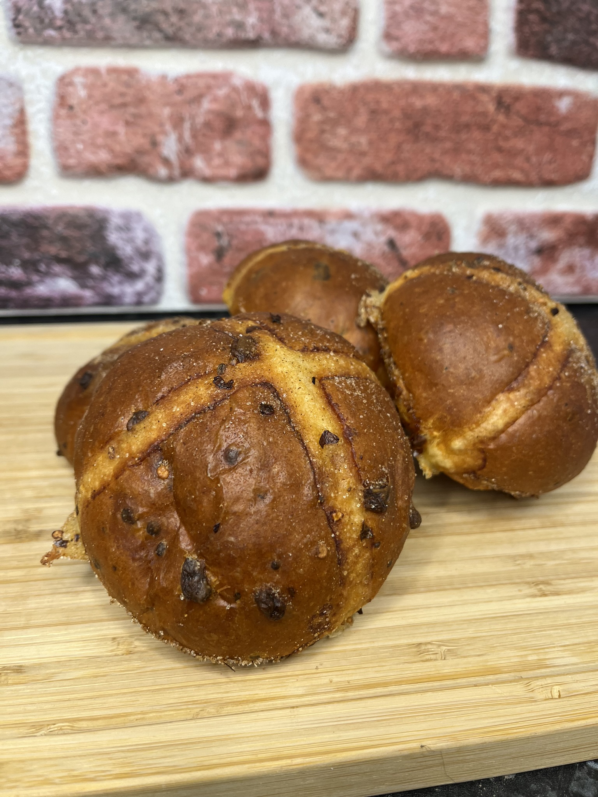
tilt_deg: -29.0
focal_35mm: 26
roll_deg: -2.3
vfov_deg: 67.3
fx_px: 599
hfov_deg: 53.1
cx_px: 299
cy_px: 398
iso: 100
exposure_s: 1/100
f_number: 1.6
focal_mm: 5.1
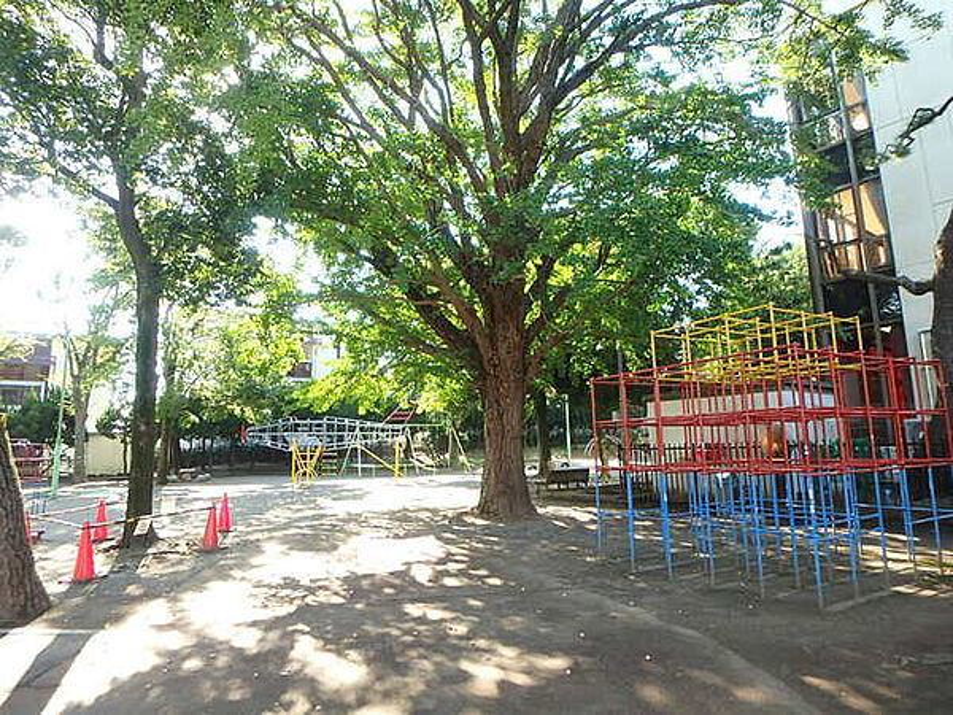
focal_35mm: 21
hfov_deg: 79.0
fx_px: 578
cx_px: 476
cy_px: 358
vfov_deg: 63.4
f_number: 3.5
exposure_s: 1/80
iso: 125
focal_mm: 3.7
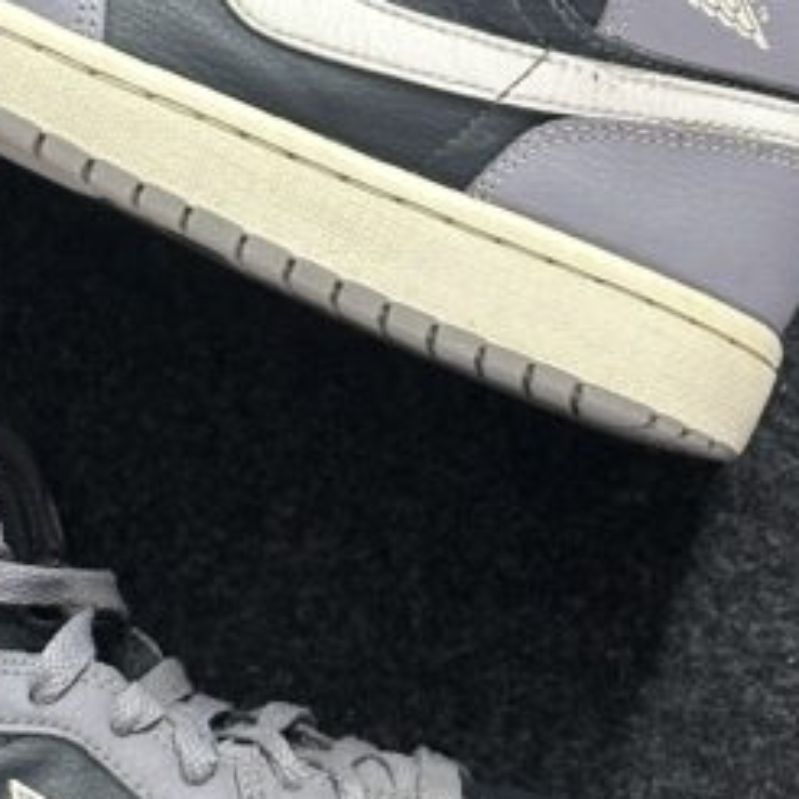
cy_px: 401
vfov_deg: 12.7
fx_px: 3604
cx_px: 201
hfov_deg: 12.6
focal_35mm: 138
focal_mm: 6.86
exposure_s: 1/33
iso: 250
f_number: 1.78
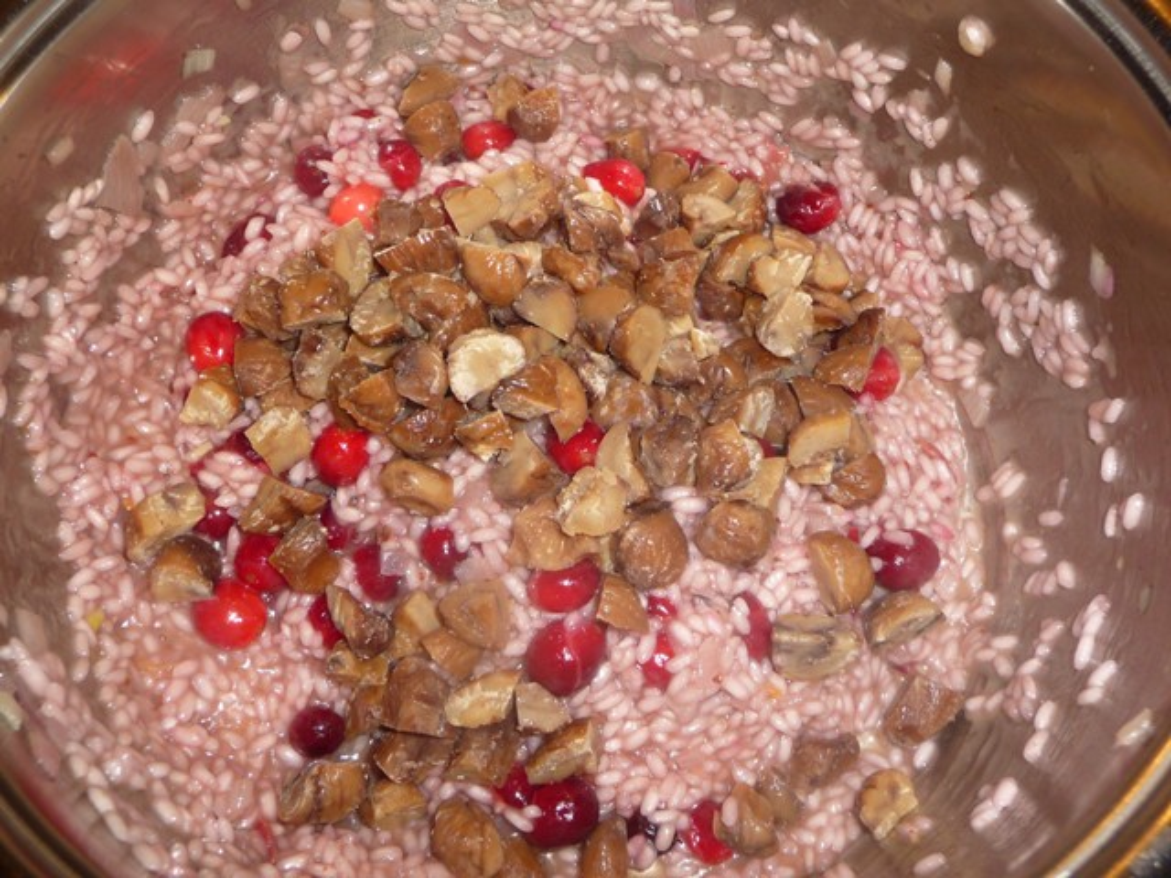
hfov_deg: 56.8
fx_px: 1083
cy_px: 439
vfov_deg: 44.2
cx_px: 586
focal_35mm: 32
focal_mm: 5.3
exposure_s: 1/30
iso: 100
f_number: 3.5
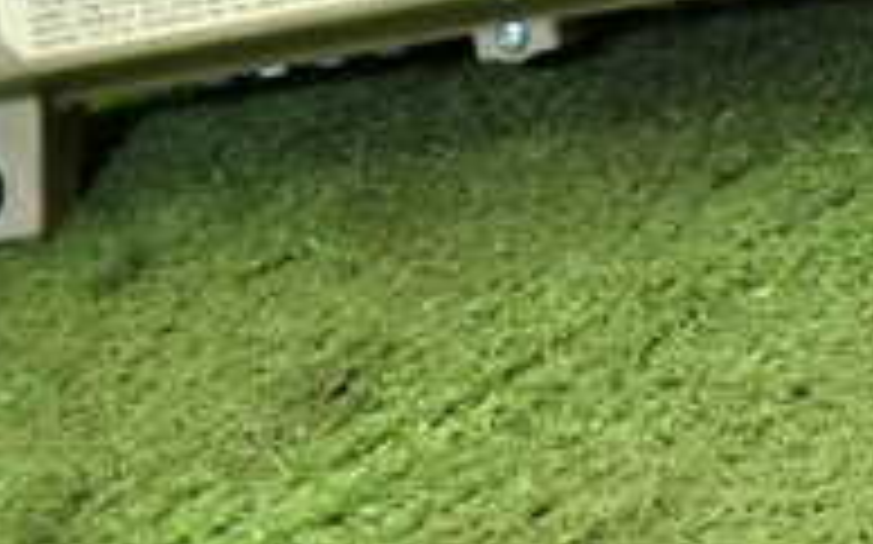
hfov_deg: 25.1
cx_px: 585
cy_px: -346
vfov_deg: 14.5
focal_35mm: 82
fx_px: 1950
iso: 320
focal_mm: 4.5
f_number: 2
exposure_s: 1/30
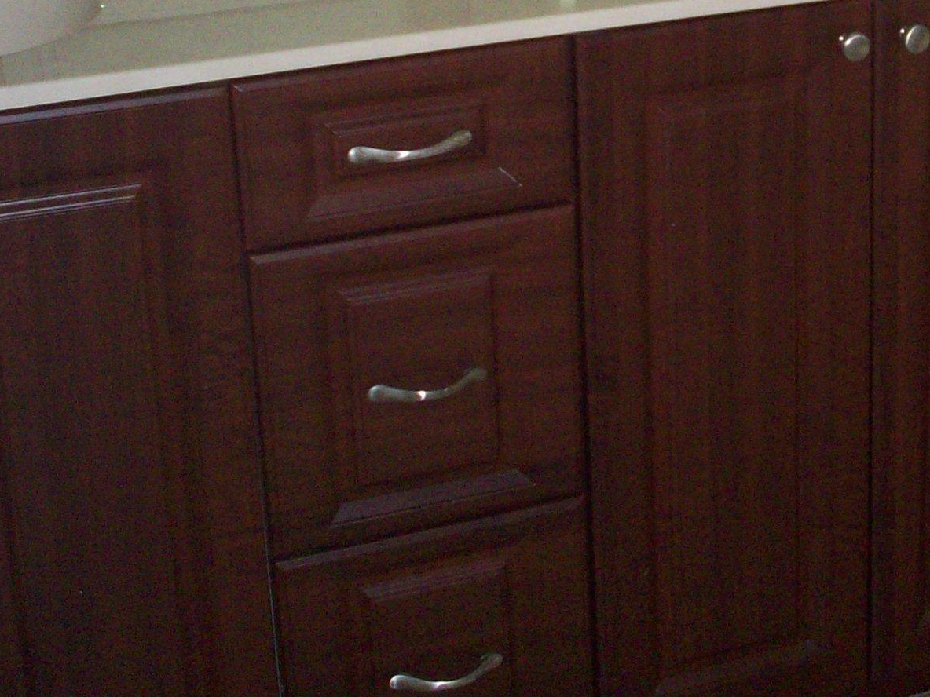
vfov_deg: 17.8
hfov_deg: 23.7
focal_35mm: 81
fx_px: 2176
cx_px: 750
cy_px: 4
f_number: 2.8
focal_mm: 6.2
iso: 200
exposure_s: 1/64
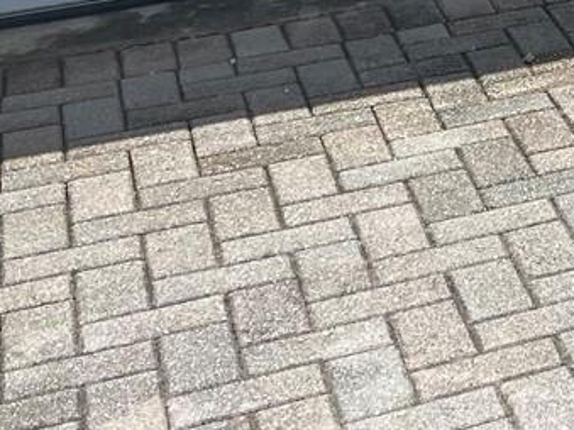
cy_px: -218
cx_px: 1231
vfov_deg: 12.0
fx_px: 1956
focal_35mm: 118
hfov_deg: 13.6
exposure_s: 1/5376
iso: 32
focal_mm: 5.1
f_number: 1.6
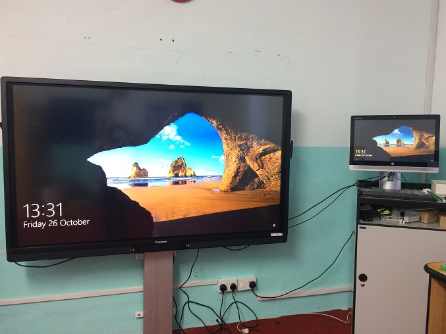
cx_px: 228
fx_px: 387
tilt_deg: -5.3
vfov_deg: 46.8
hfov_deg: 59.9
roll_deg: -1.8
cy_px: 165
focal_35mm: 30
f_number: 2.2
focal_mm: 4.15
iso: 200
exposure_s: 1/33
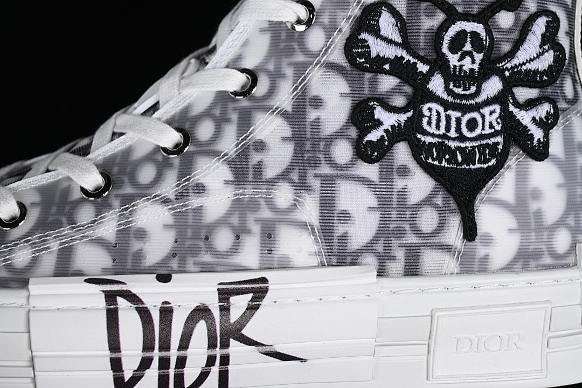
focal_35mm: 75
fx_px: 1212
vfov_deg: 18.2
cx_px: 291
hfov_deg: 27.0
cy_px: 194
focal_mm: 50
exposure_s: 1/80
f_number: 7.1
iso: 160
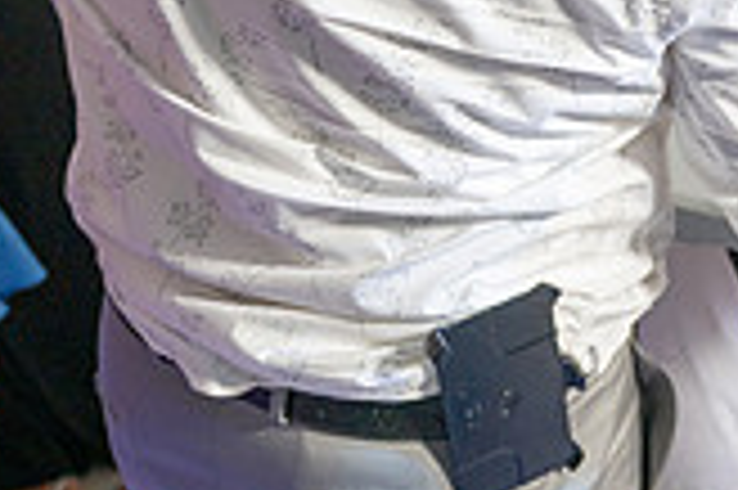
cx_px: 806
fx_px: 1741
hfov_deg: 22.6
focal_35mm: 85
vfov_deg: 15.4
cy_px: -119
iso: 250
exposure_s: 1/125
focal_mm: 24
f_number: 2.8
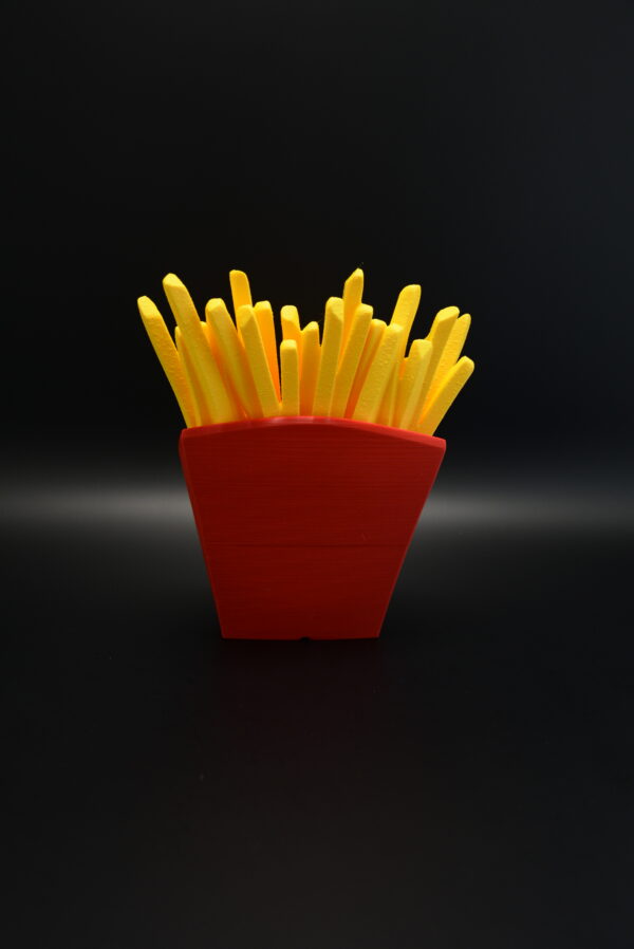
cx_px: 317
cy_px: 474
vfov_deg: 51.3
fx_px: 989
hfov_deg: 35.5
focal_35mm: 38
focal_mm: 25
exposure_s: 1/60
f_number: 4
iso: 450
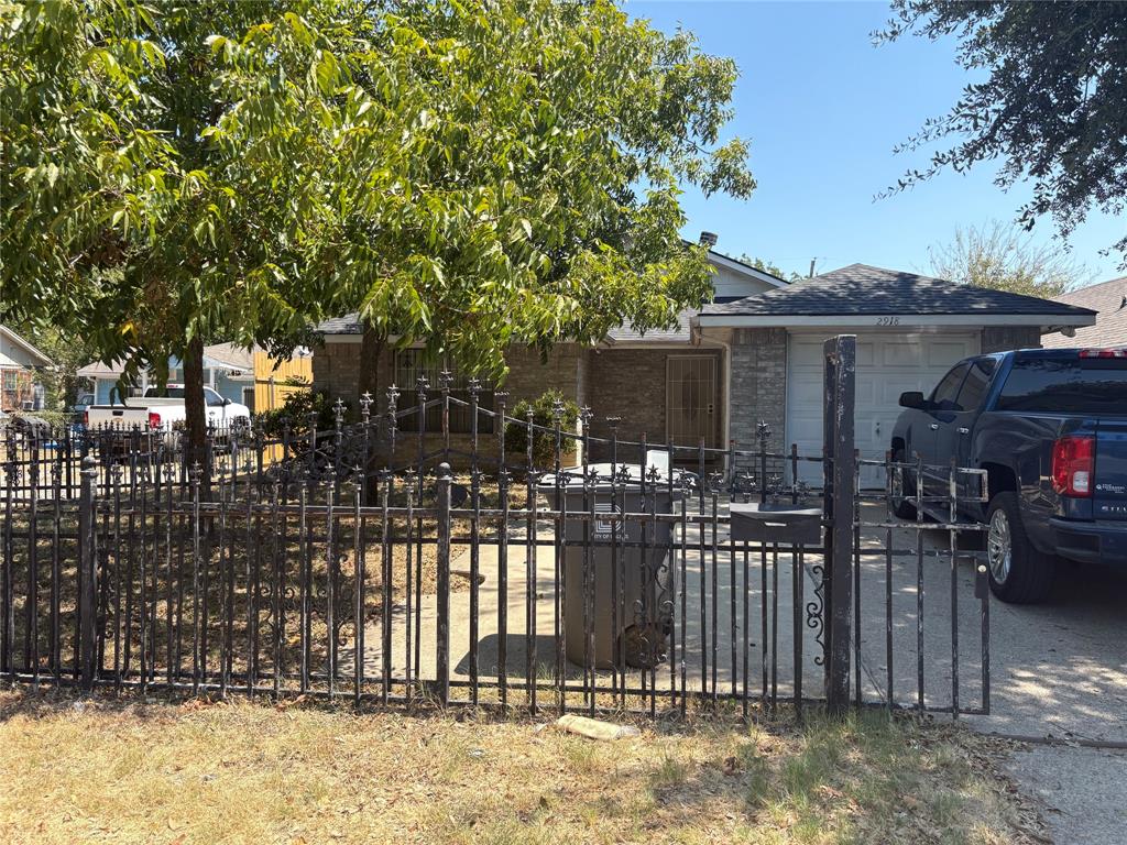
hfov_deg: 67.3
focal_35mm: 26
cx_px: 564
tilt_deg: -1.2
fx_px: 846
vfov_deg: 53.1
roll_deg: +0.0
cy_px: 422
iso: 50
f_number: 1.6
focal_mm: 5.96
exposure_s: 1/1420
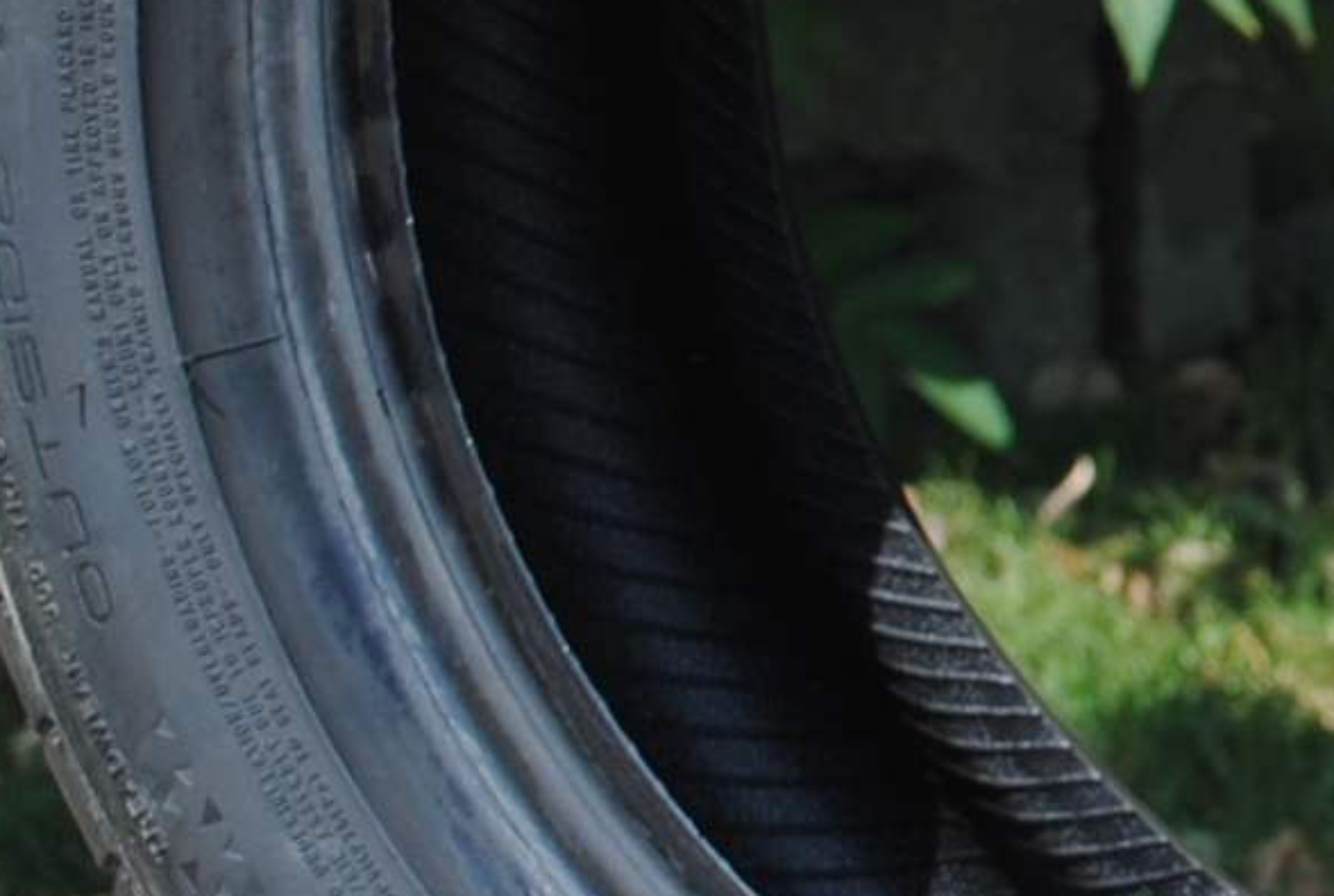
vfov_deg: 5.5
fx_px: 9322
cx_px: 2530
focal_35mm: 251
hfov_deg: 7.9
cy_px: -113
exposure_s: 1/200
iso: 100
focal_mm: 34
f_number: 7.1
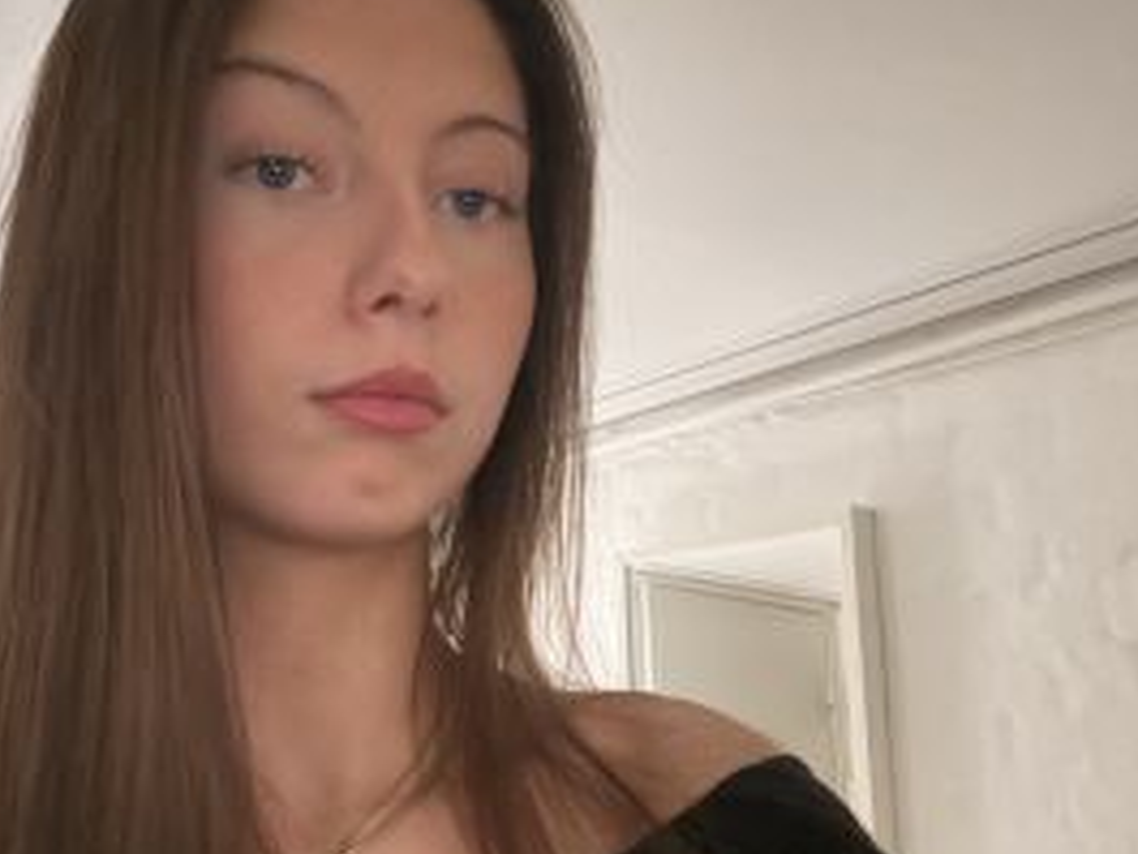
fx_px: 1283
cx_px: 468
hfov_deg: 47.6
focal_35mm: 39
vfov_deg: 36.5
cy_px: 569
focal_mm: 2.69
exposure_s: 1/14
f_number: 1.9
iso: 1250
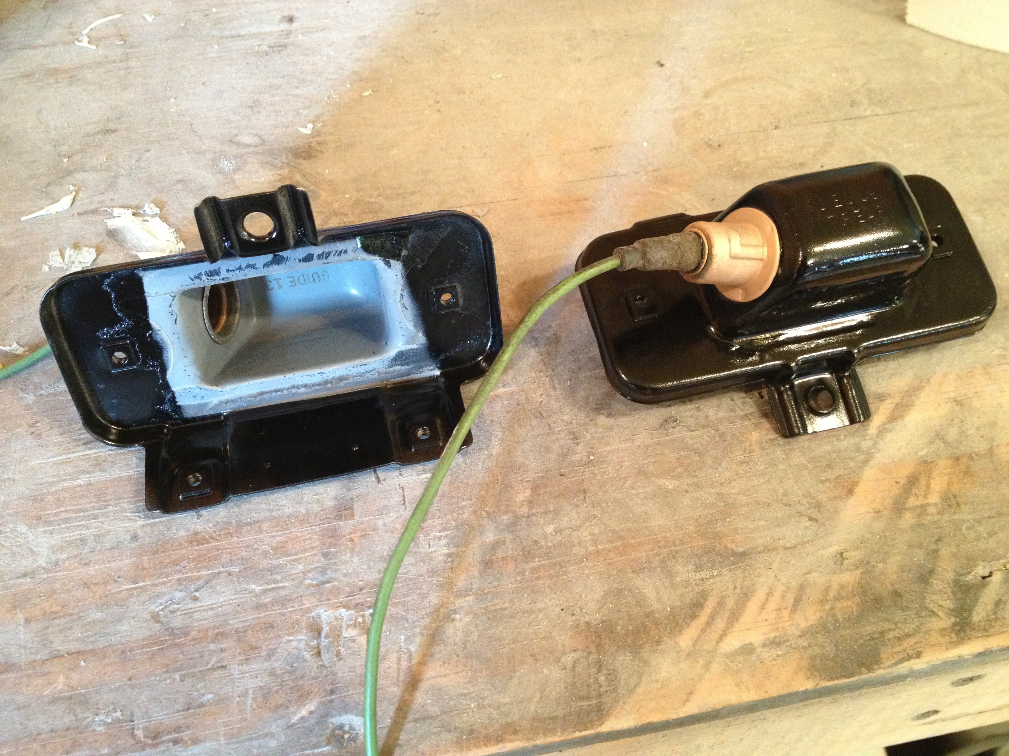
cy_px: 378
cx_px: 504
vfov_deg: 40.7
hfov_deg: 52.6
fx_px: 1020
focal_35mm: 35
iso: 400
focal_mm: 4.28
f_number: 2.4
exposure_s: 1/20
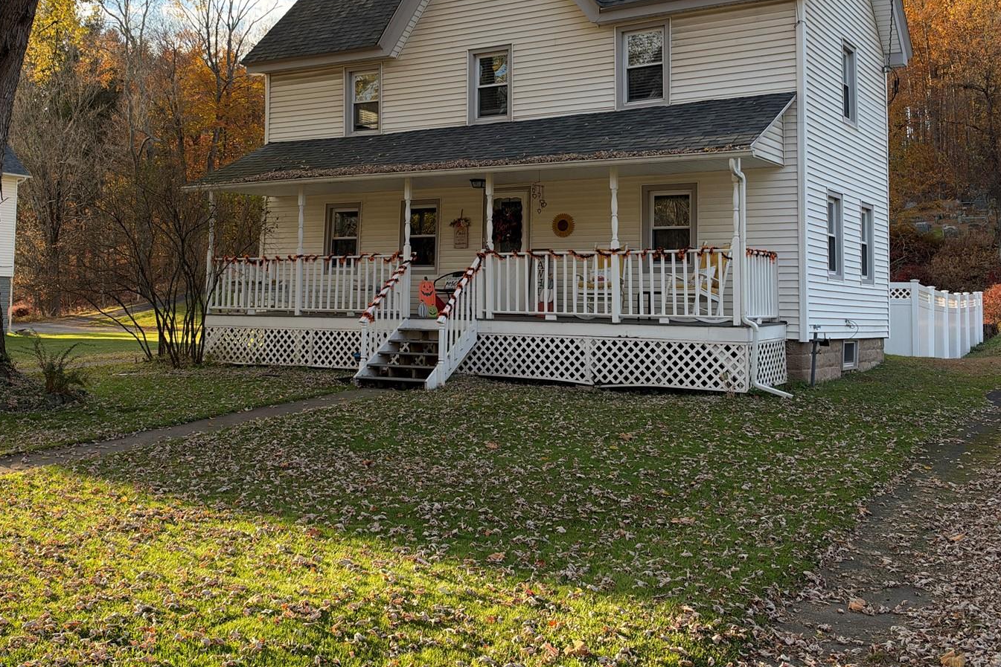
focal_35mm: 38
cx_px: 410
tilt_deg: +4.9
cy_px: 207
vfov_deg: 34.6
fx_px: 1057
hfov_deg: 50.4
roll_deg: -0.7
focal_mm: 6.93
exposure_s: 1/1085
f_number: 1.8
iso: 100
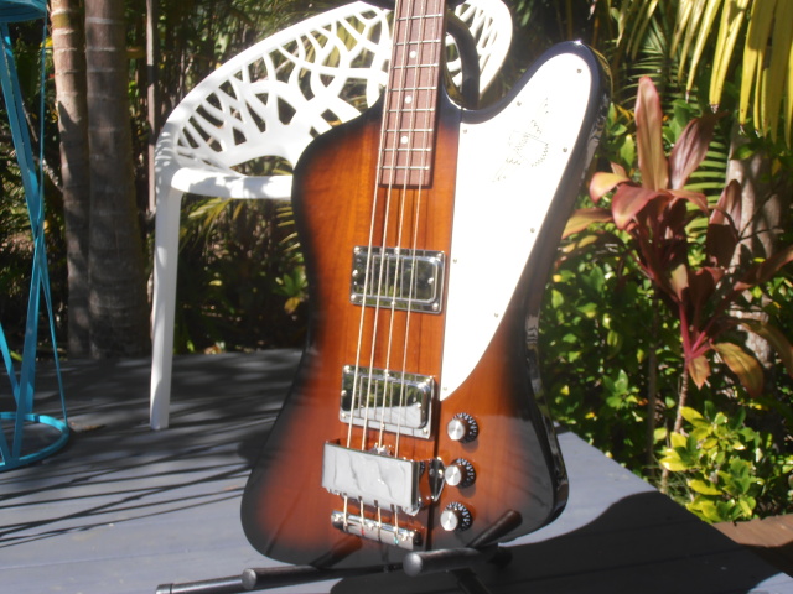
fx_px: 1008
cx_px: 396
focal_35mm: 44
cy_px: 297
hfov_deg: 42.9
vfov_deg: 32.9
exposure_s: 1/500
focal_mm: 7.87
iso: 80
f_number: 4.2
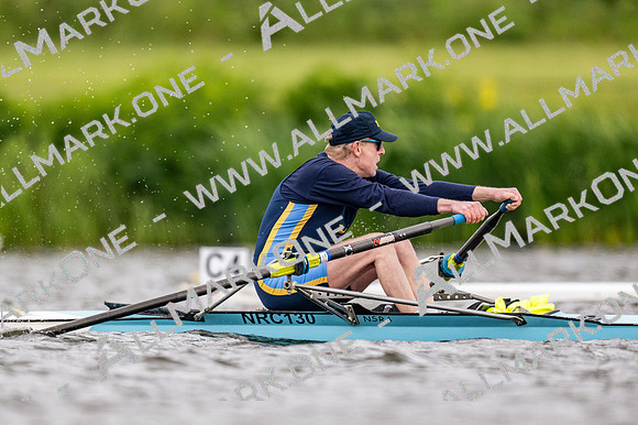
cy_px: 212
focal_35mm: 900
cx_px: 319
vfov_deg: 1.5
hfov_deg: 2.3
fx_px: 15940
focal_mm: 600
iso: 900
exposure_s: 1/2500
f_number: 4
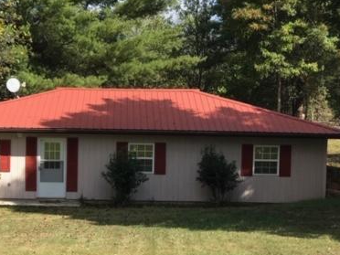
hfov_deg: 20.0
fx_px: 963
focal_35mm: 98
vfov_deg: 15.0
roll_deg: -0.7
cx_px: 128
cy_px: 196
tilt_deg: -7.1
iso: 20
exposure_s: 1/441
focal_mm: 6.6
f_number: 2.8
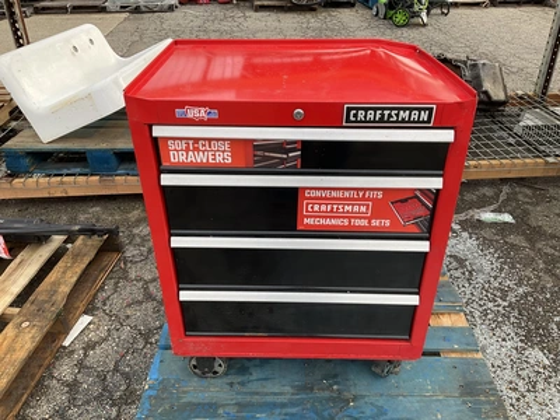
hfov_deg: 61.7
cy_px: 210
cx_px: 280
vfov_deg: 48.2
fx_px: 469
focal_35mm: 29
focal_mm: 3
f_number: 1.8
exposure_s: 1/122
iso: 25
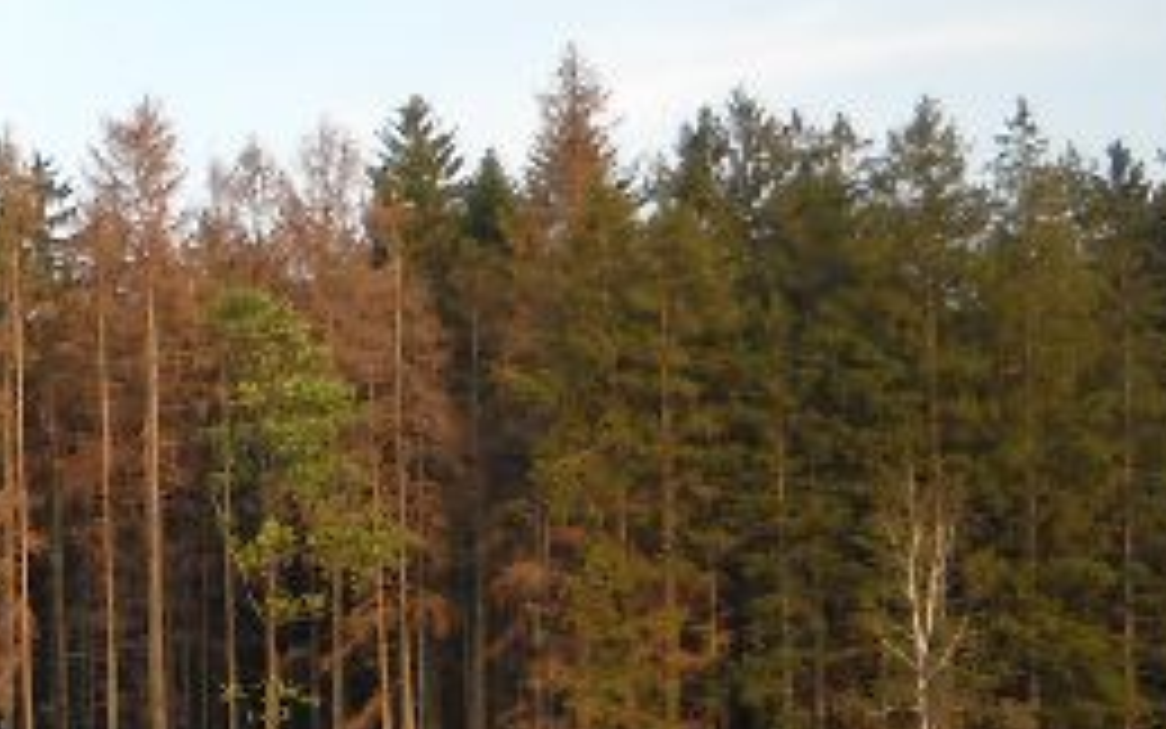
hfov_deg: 14.9
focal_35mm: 134
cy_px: 1156
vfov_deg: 9.5
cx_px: -351
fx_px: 4259
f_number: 3.1
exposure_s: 1/168
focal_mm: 6.72
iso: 64
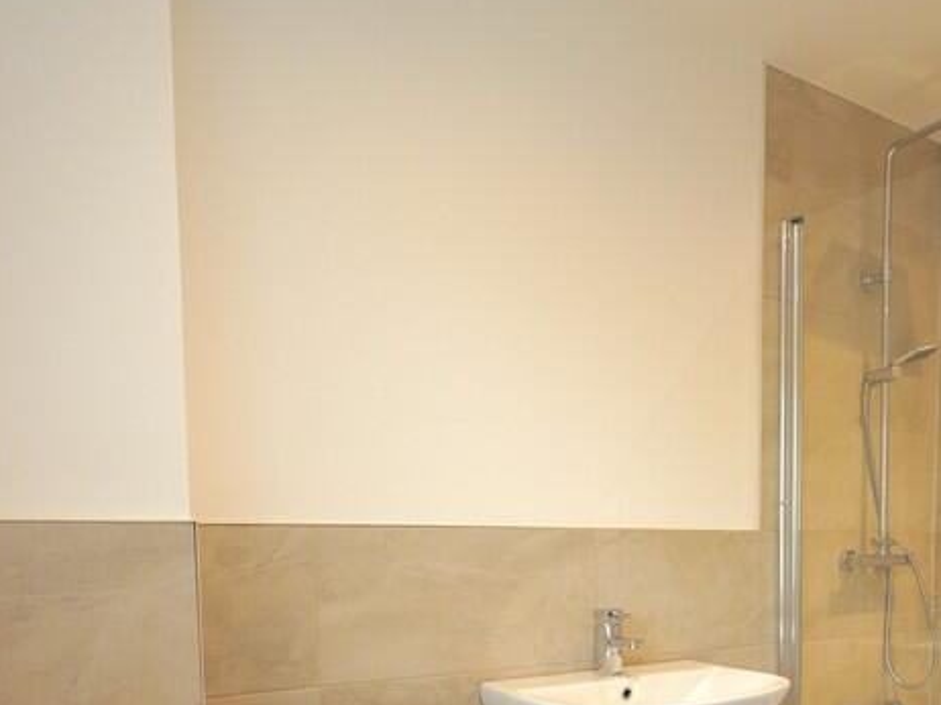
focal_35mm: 32
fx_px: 869
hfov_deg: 54.4
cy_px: 606
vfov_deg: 41.4
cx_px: 697
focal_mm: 10
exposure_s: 1/160
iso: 800
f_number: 4
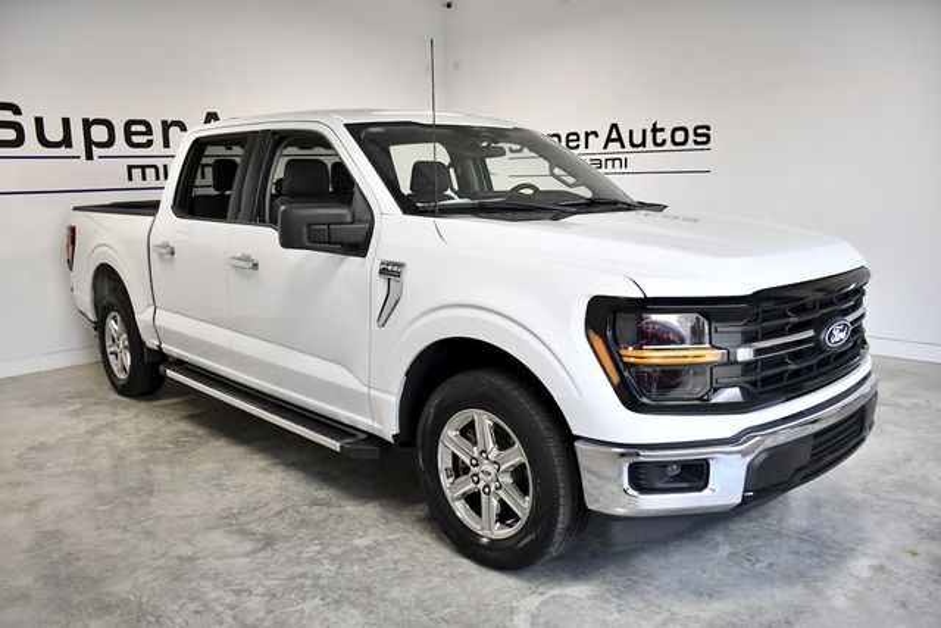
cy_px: 314
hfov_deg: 61.9
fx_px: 784
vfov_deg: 43.6
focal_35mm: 30
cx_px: 470
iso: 2500
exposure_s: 1/1250
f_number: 3.5
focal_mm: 20
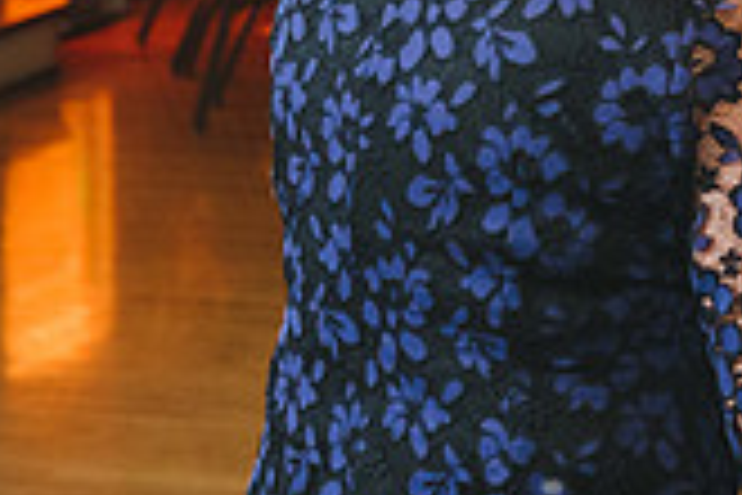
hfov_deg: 12.0
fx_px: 3401
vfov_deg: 8.2
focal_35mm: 165
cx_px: 1015
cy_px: -119
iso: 1250
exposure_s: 1/160
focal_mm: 38
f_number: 3.5
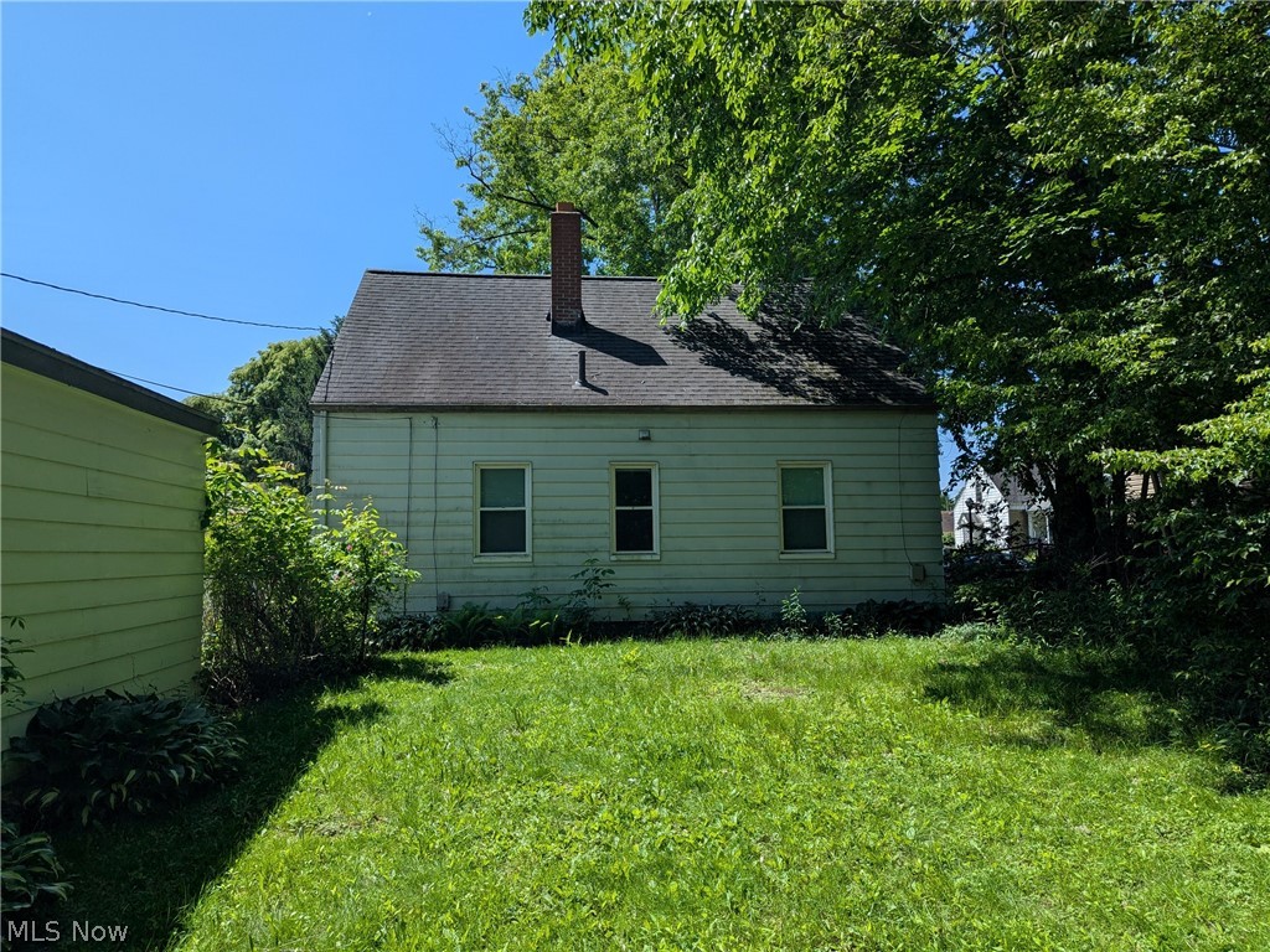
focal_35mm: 24
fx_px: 881
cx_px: 635
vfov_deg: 56.8
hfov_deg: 71.6
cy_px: 476
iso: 44
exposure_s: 1/2058
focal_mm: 6.81
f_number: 1.85
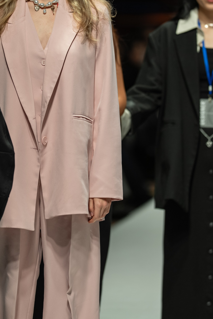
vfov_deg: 6.3
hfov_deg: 4.2
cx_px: 116
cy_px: 58
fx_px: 2920
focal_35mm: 329
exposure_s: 1/320
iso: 200
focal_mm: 200
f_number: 3.2
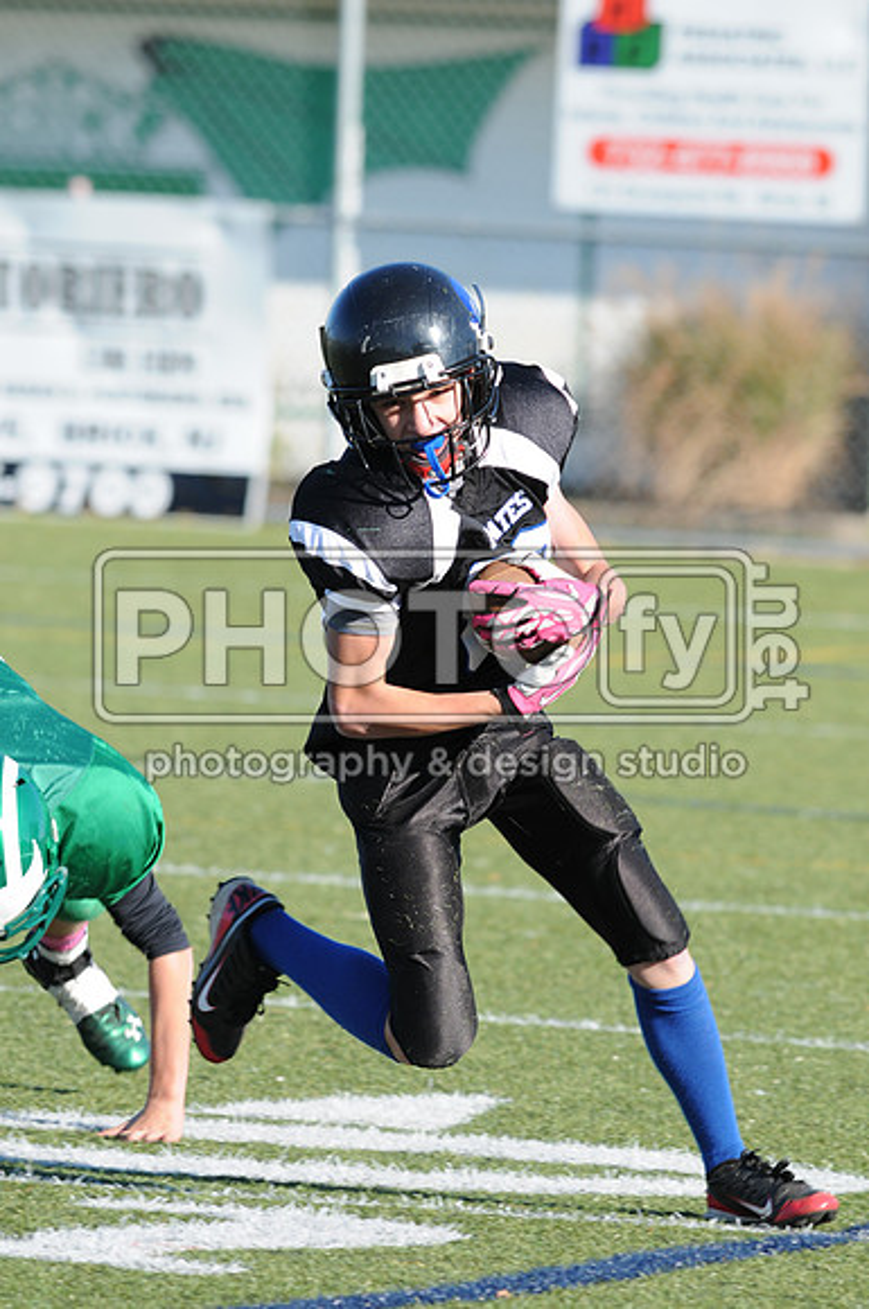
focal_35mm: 450
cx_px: 434
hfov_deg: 3.0
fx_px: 16341
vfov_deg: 4.6
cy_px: 654
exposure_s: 1/500
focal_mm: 300
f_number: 6.3
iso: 200
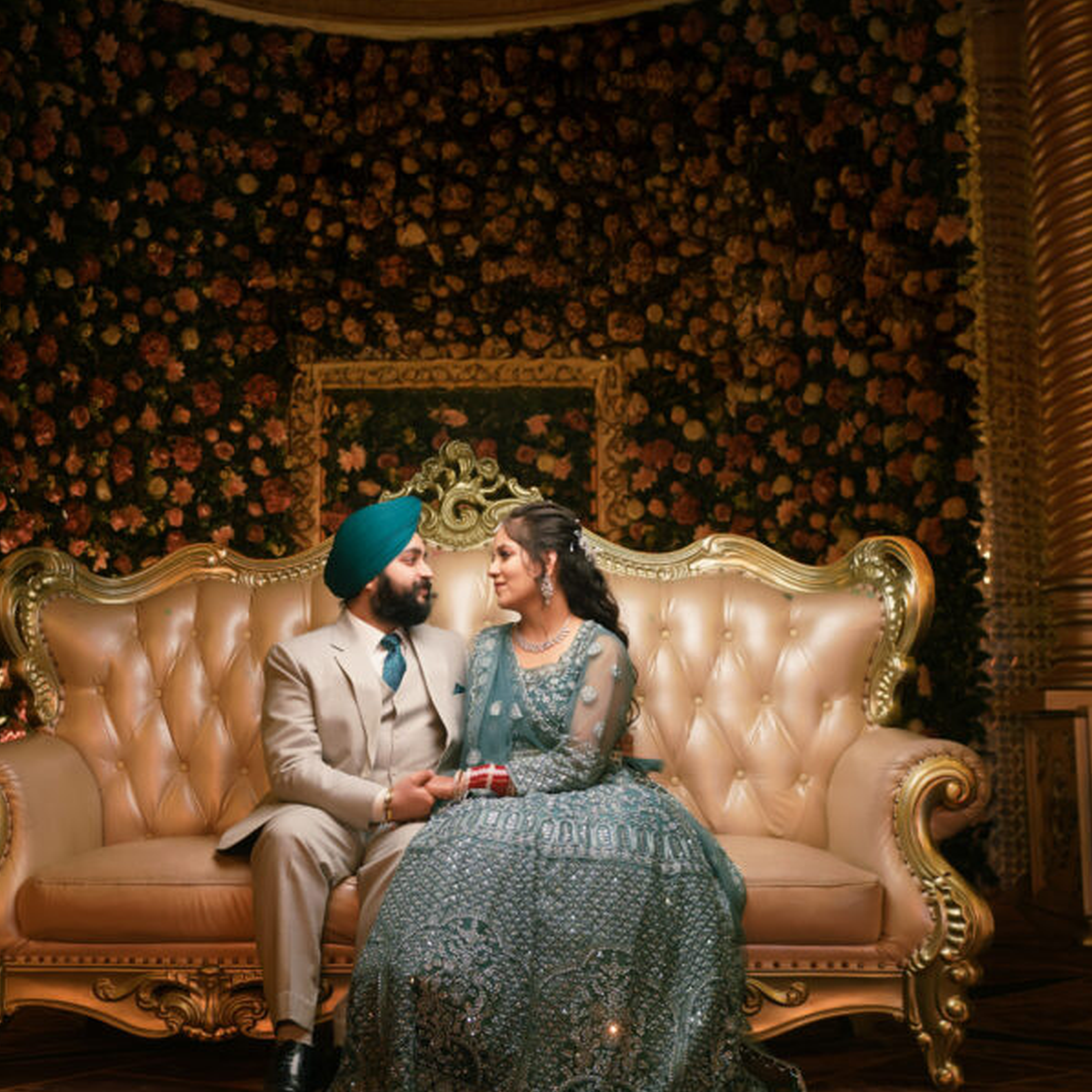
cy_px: 550
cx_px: 410
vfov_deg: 33.4
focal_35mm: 51
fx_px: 1820
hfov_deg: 33.2
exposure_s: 1/80
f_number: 3.5
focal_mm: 35
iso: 160
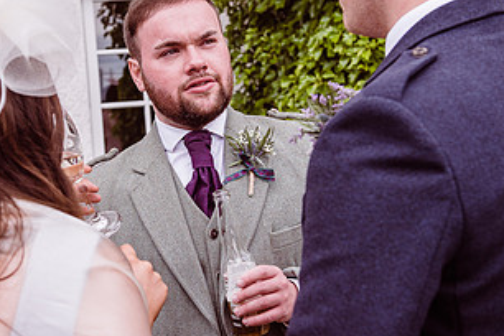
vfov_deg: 18.9
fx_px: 1008
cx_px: 142
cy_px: 144
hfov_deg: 27.8
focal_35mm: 72
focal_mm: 38
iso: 250
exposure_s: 1/800
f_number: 4.5
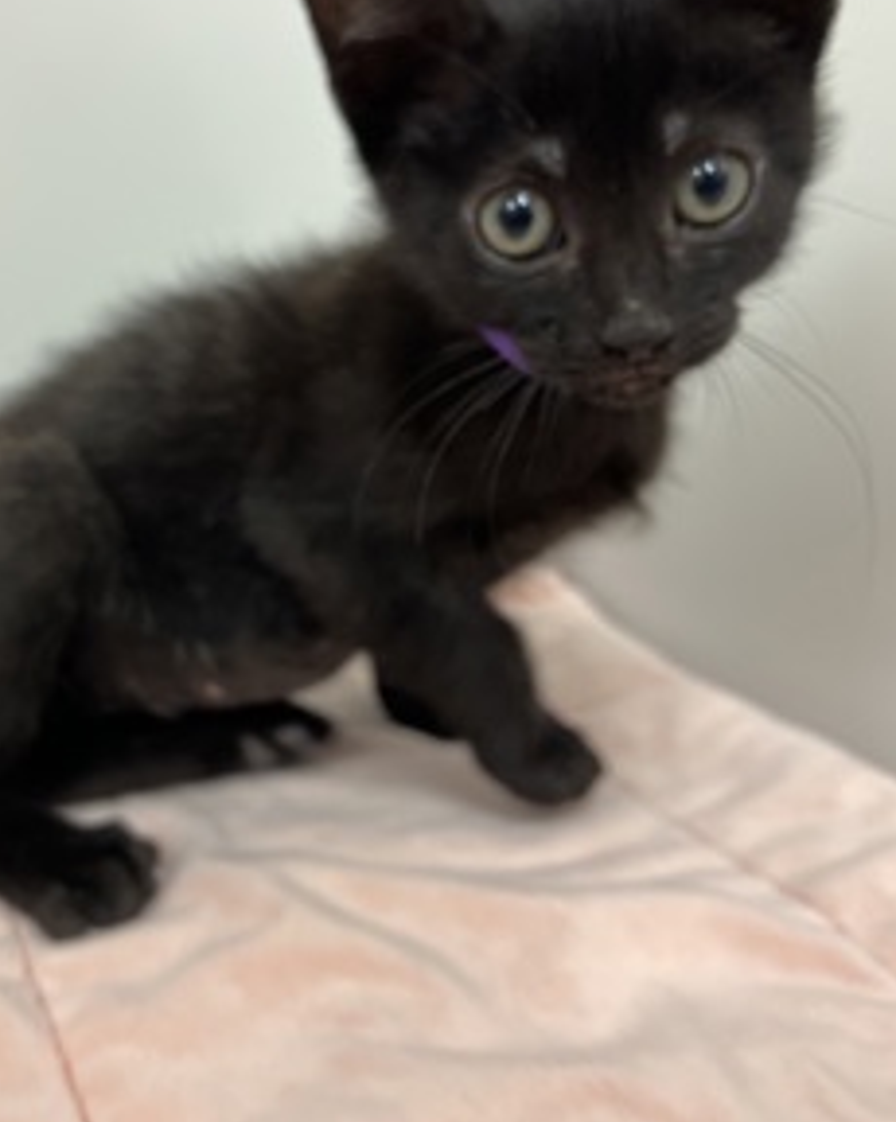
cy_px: 551
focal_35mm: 37
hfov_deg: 39.1
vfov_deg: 49.1
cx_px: 226
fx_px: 1228
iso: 100
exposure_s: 1/60
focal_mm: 5.1
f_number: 1.6
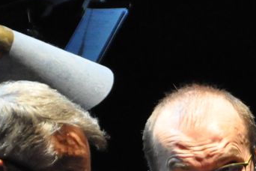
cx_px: 207
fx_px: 4387
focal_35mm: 617
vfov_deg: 2.2
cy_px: 202
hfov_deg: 3.3
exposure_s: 1/60
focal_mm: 110
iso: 3200
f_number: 5.3
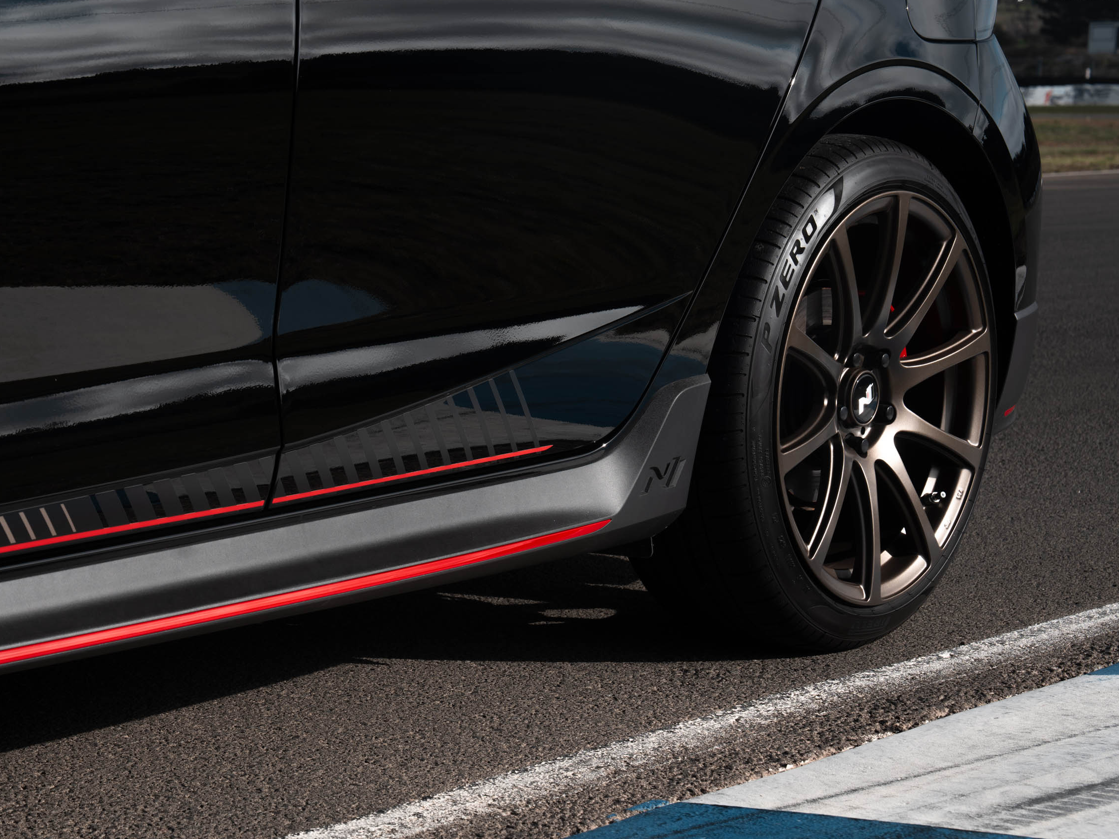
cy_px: 512
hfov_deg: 22.4
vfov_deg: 17.0
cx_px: 325
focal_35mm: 87
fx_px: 2812
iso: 100
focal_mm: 63
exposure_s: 1/80
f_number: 10
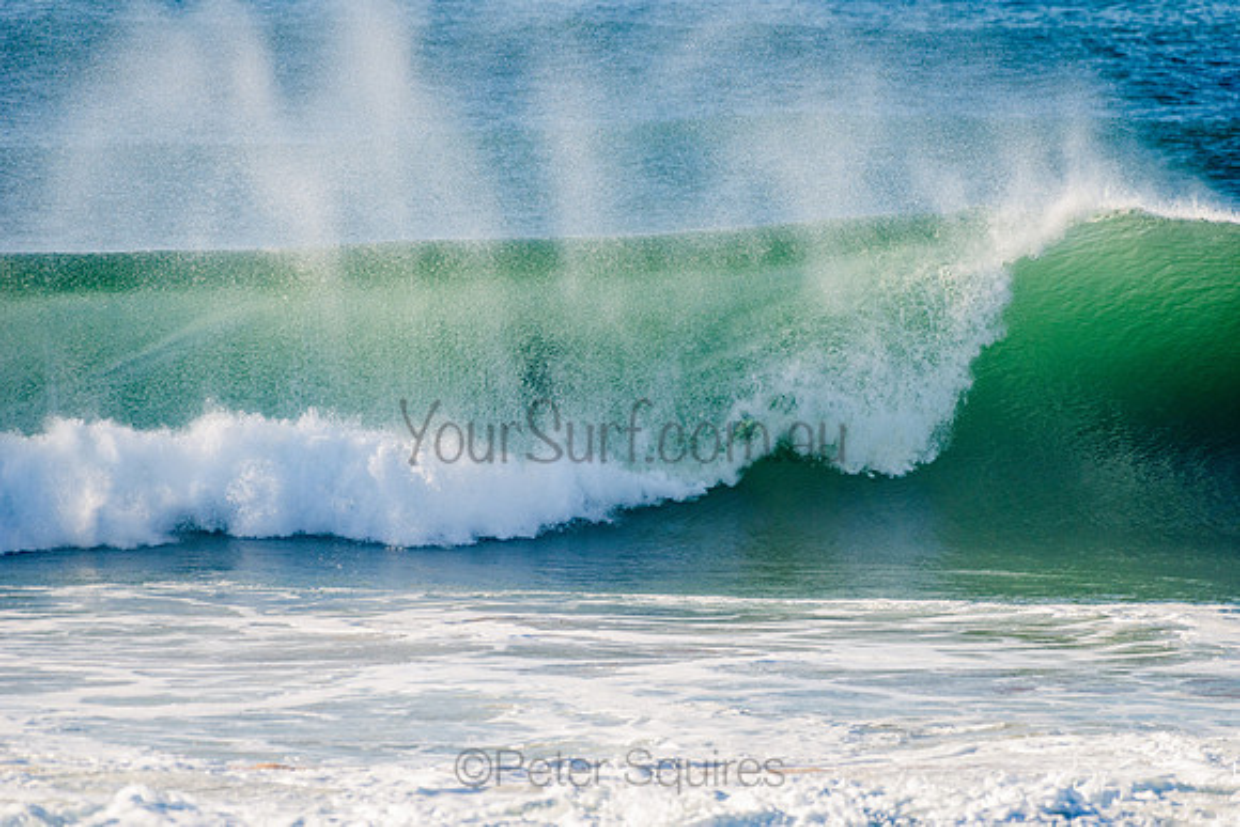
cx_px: 620
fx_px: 17225
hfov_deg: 4.1
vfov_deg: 2.8
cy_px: 414
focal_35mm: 500
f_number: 5.6
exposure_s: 1/1600
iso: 250
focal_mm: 500
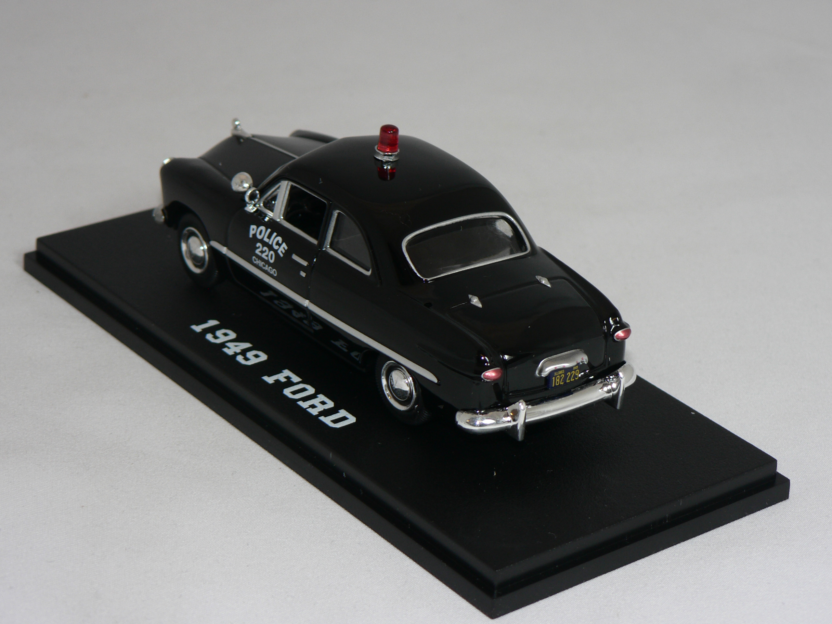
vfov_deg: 14.9
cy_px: 312
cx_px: 416
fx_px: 2379
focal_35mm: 99
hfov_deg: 19.8
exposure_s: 1/60
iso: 80
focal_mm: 16.5
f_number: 3.2
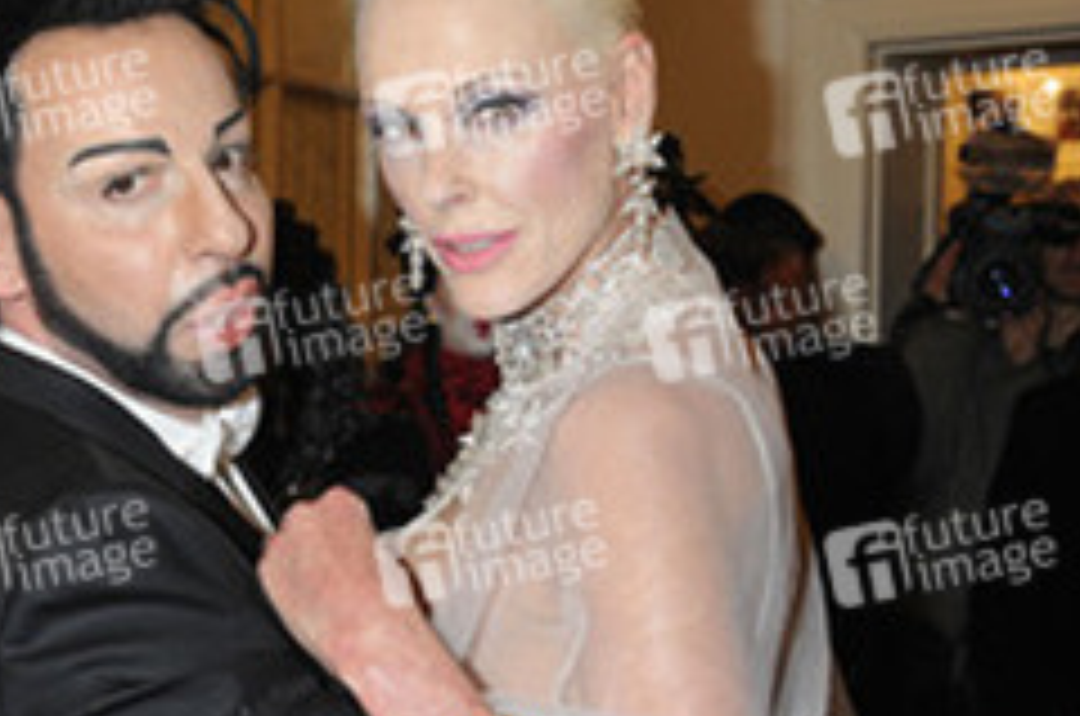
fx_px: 1916
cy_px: 441
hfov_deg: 31.3
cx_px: 371
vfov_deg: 21.1
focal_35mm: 64
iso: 1000
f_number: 5.6
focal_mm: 34
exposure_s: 1/50
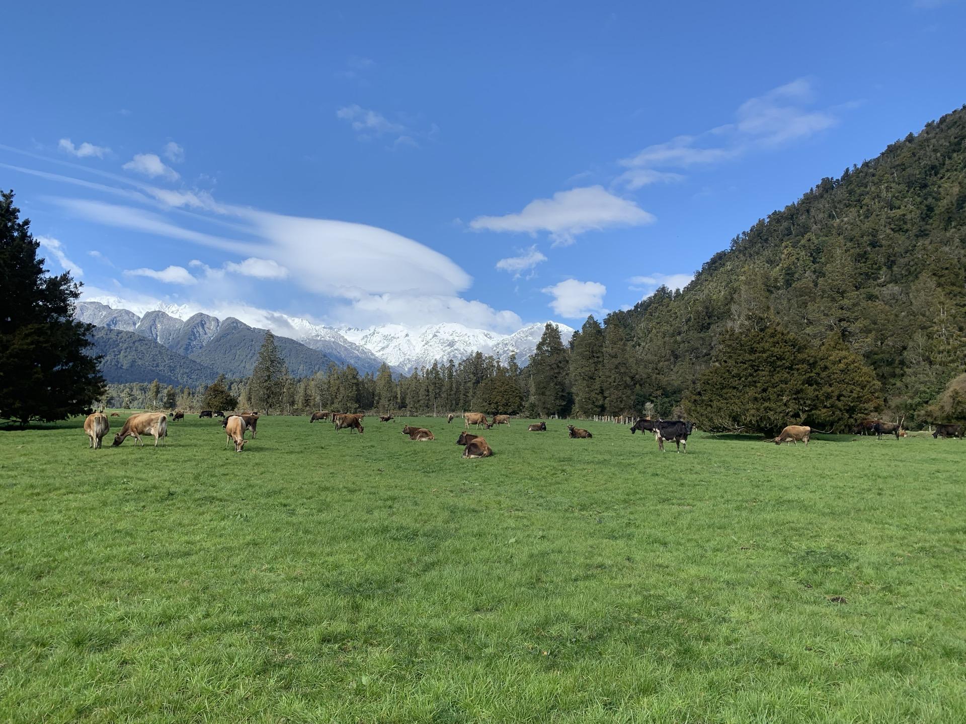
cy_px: 362
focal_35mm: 26
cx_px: 483
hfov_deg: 67.3
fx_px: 726
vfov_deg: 53.1
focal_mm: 4.25
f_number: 1.8
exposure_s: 1/2208
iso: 25
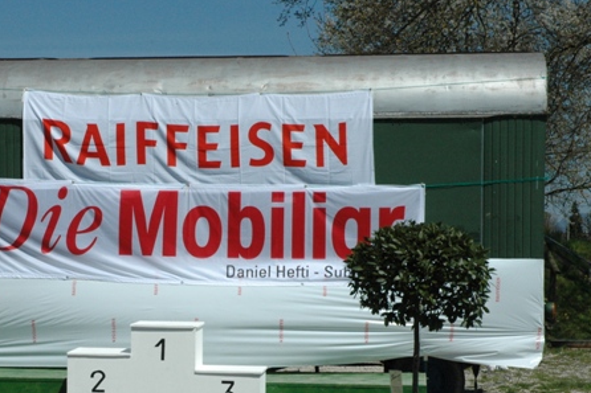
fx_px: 1625
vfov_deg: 13.8
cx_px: 178
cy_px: 263
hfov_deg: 20.5
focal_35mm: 99
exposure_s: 1/1000
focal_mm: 46
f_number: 16
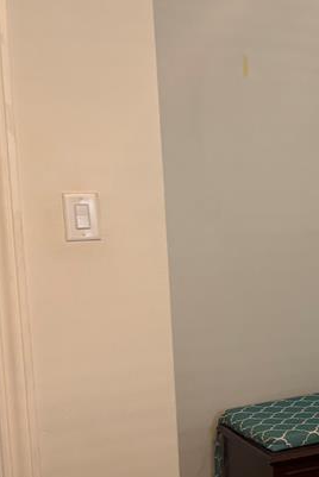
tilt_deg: -8.4
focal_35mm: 69
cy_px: 276
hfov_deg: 16.1
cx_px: 605
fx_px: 915
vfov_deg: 29.2
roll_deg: -1.0
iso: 125
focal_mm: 5.96
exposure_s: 1/60
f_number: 1.6
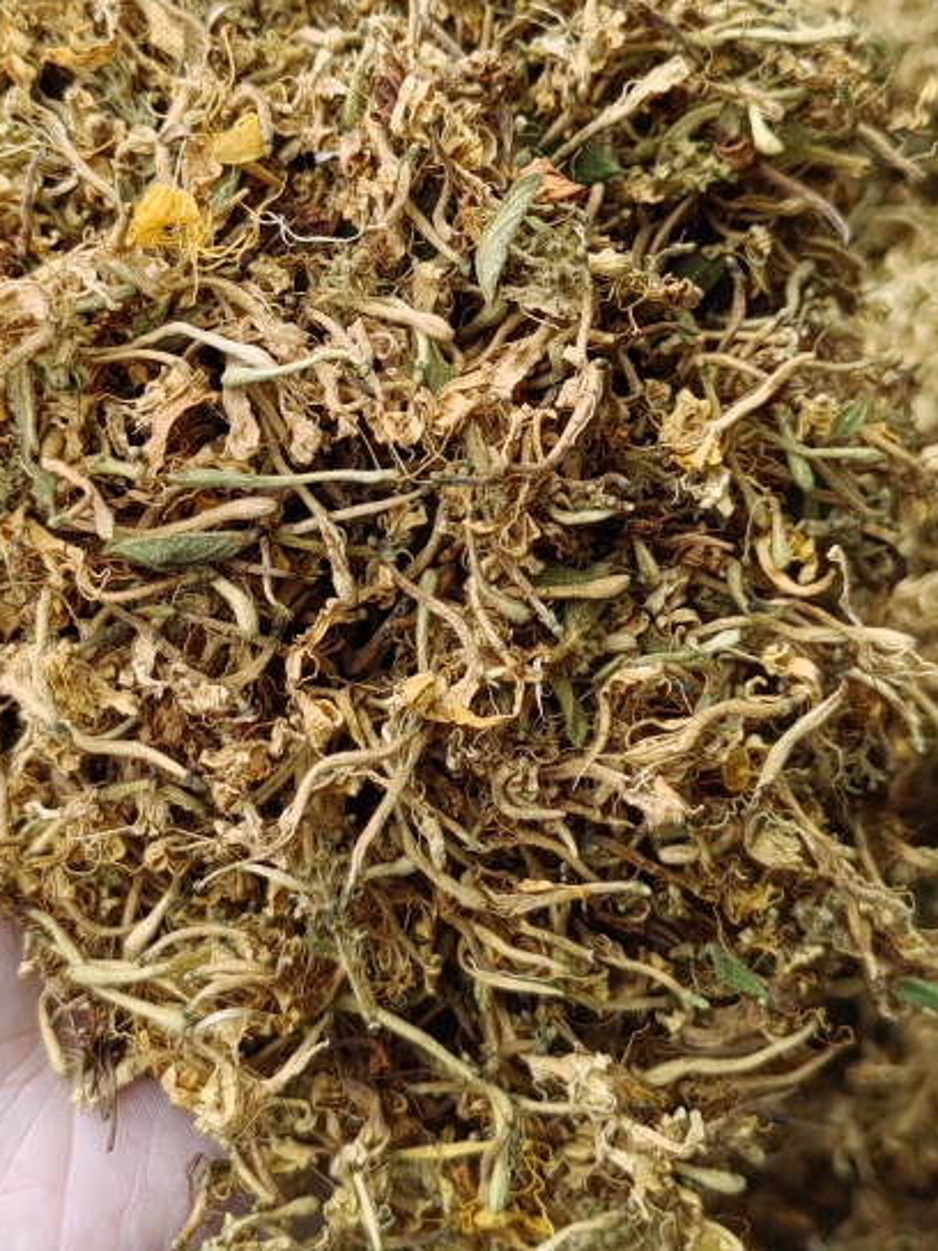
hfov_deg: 27.5
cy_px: 505
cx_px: 370
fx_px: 1915
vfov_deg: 36.0
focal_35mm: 53
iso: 50
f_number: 1.9
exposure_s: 1/150
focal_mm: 5.52
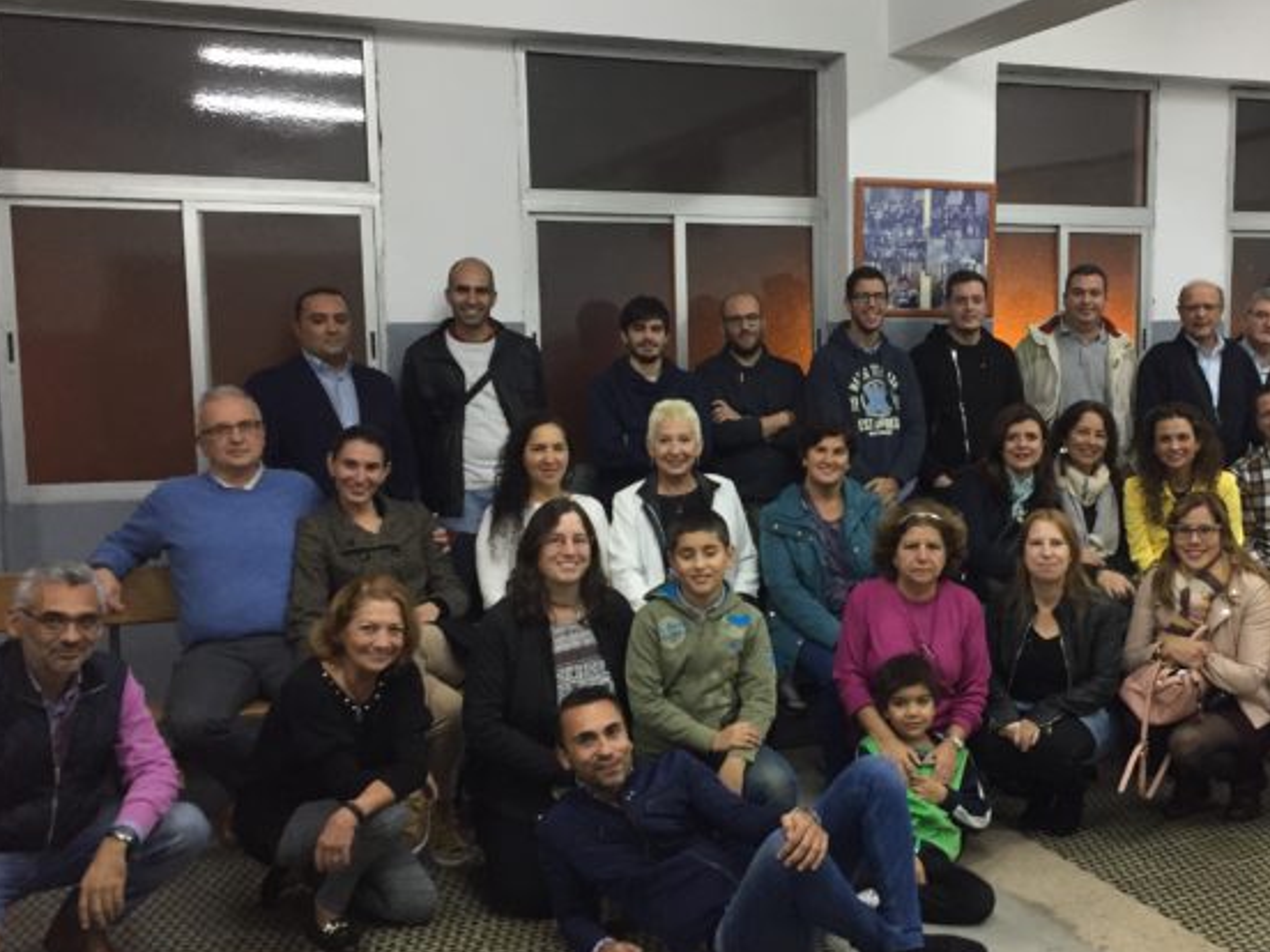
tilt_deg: -6.6
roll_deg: +0.0
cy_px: 522
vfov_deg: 34.3
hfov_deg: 44.2
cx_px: 833
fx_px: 1541
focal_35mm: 42
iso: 125
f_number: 2.2
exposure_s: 1/33
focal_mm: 4.15
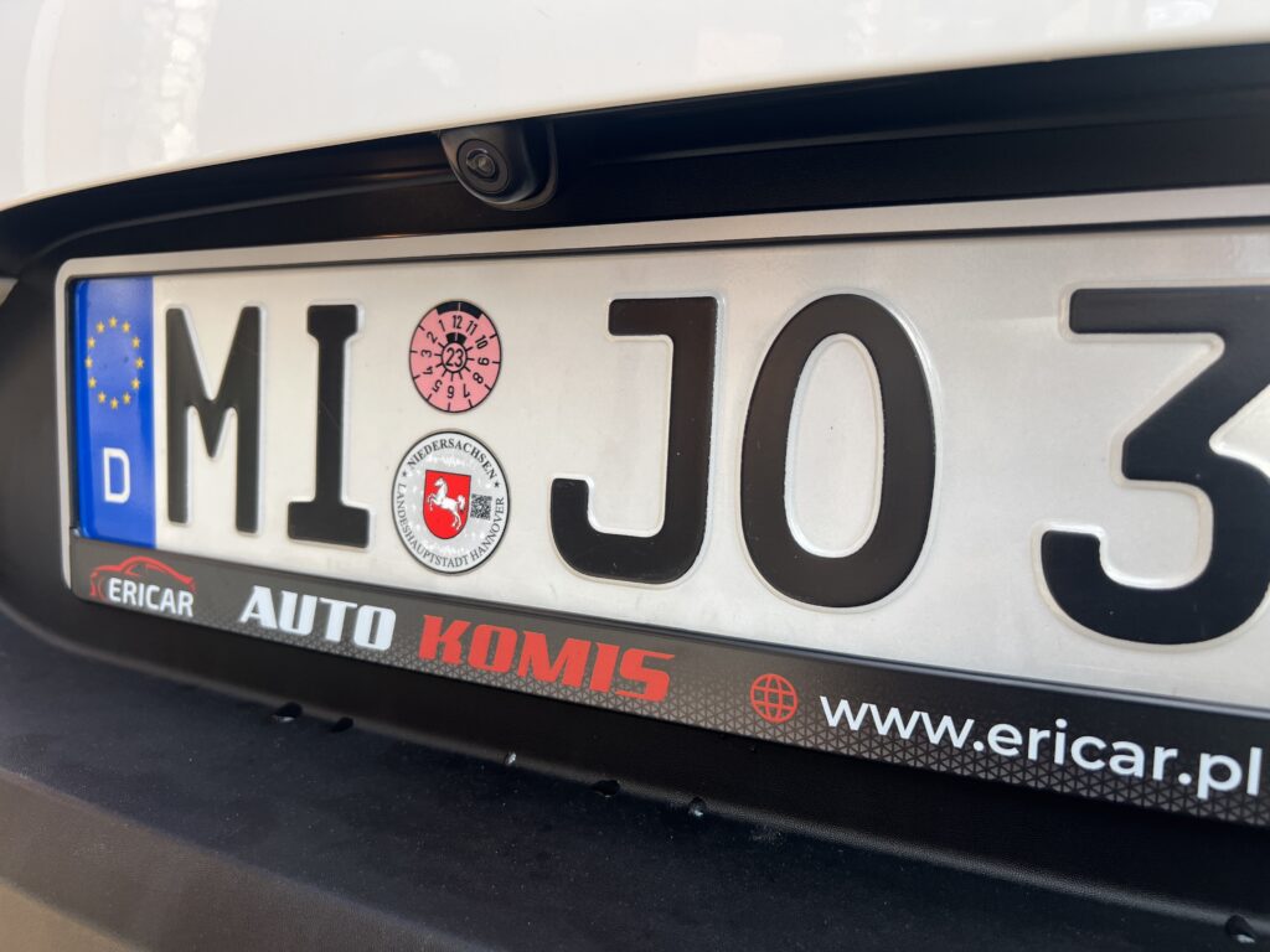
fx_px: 954
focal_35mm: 26
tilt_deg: -9.1
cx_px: 635
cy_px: 476
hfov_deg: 67.3
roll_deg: +1.3
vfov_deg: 53.1
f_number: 1.5
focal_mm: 5.7
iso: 50
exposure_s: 1/1009
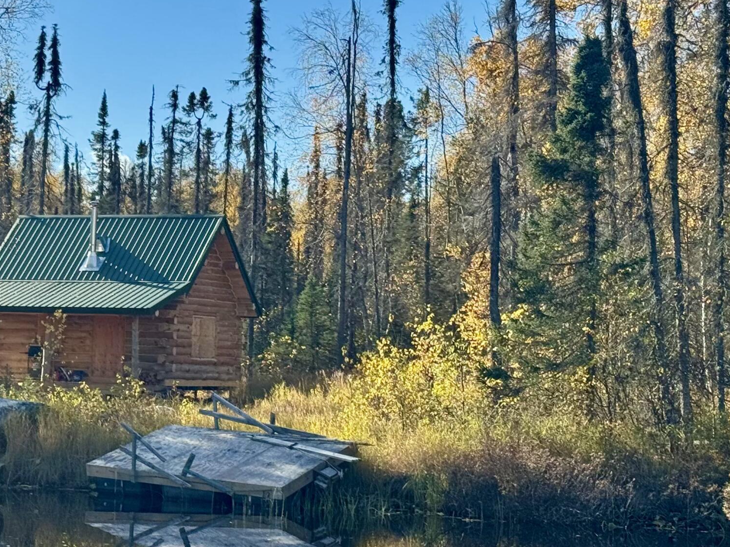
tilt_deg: +1.8
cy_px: 277
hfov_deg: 20.3
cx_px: 205
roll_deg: -2.1
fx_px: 2024
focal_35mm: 96
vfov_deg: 15.4
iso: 64
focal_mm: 6.76
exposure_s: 1/3817
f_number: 1.78
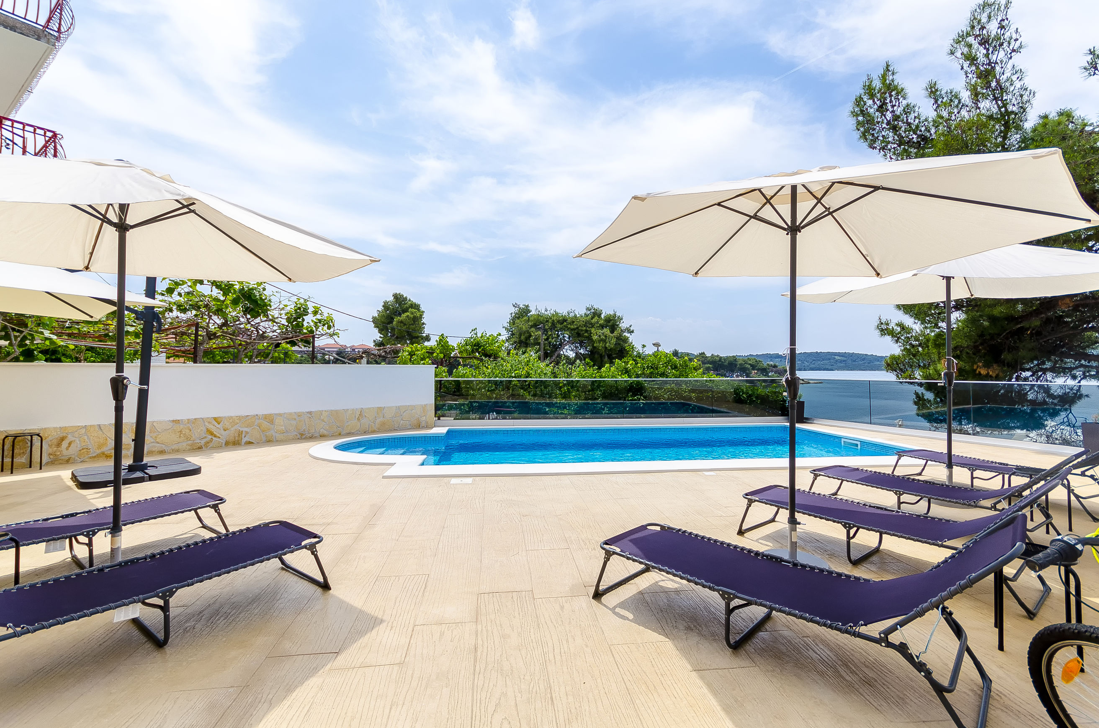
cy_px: 344
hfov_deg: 96.8
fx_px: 487
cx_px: 549
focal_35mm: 16
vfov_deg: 73.4
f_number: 6.3
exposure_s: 1/800
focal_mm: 10
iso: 125
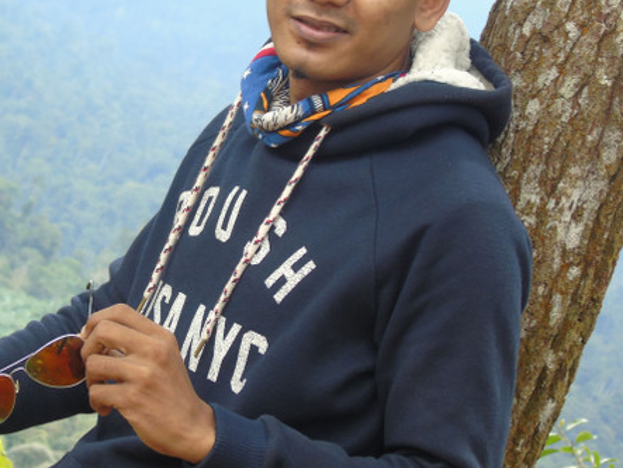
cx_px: 205
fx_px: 3224
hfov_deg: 11.0
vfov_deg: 8.3
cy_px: 174
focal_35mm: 179
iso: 160
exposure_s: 1/100
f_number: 4.6
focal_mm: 22
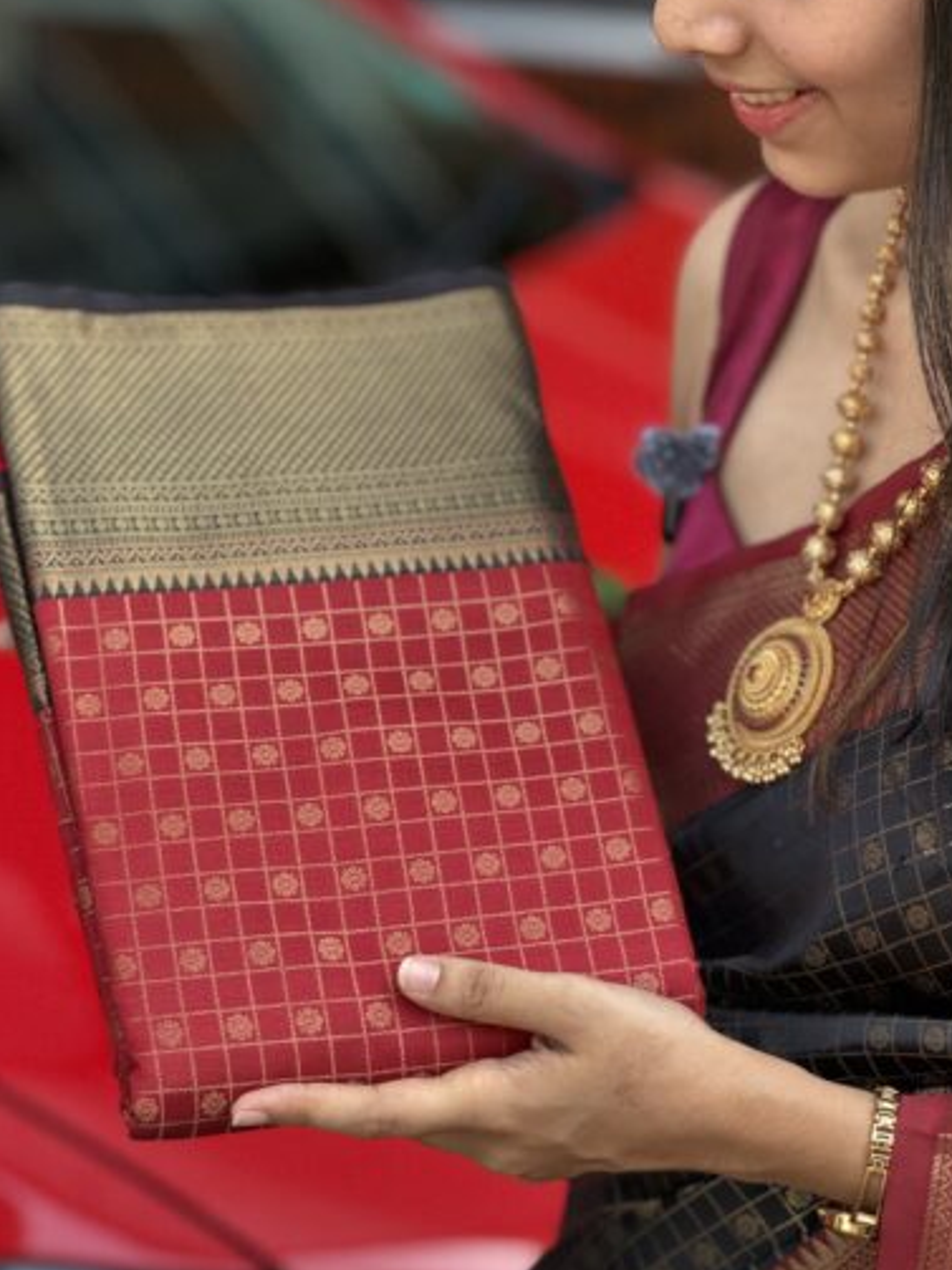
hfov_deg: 14.0
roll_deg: +1.0
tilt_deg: -17.8
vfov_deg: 18.6
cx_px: 482
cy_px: 635
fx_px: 3889
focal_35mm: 106
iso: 200
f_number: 2.8
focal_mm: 16.89
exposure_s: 1/121
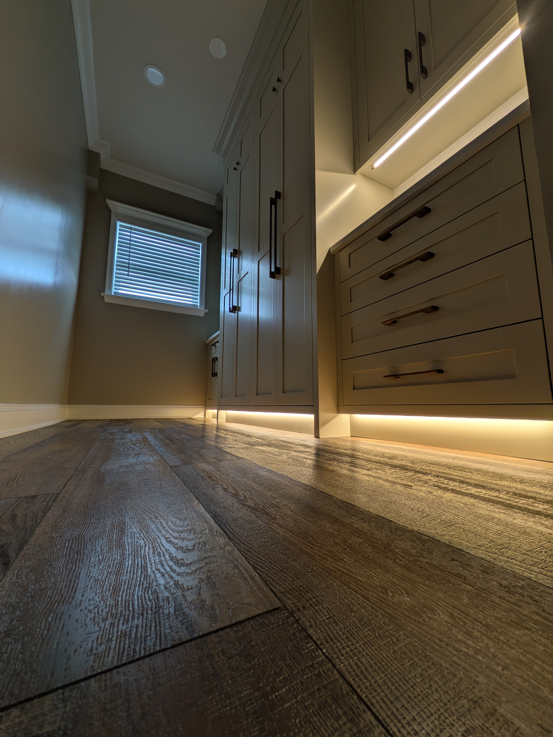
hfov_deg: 85.7
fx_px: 298
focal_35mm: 14
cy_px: 368
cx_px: 276
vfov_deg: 102.1
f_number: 2.2
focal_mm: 1.83
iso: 58
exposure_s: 1/30
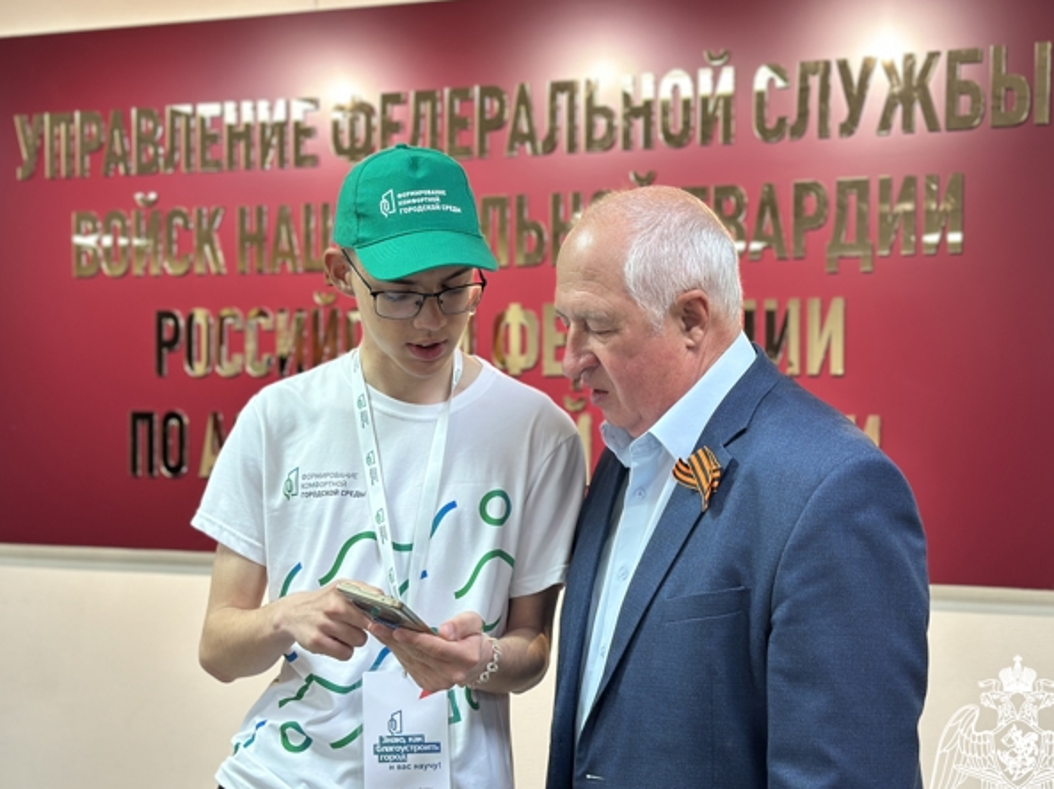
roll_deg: -0.3
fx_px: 1643
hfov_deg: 35.6
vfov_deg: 27.0
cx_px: 534
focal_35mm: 54
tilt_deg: -0.4
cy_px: 403
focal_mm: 6.86
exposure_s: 1/50
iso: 80
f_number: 1.78
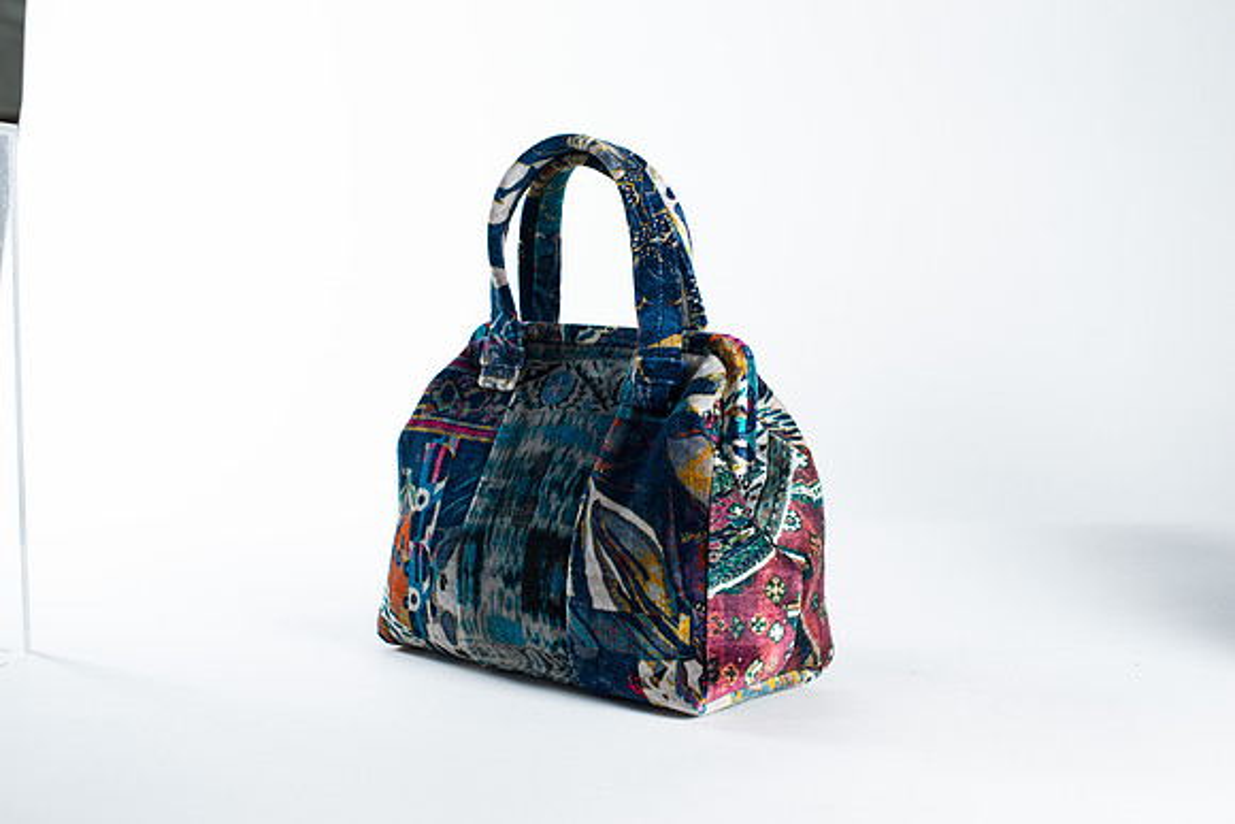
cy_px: 412
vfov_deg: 27.0
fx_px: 1716
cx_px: 618
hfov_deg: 39.6
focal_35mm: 50
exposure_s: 1/200
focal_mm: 50
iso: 200
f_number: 6.3
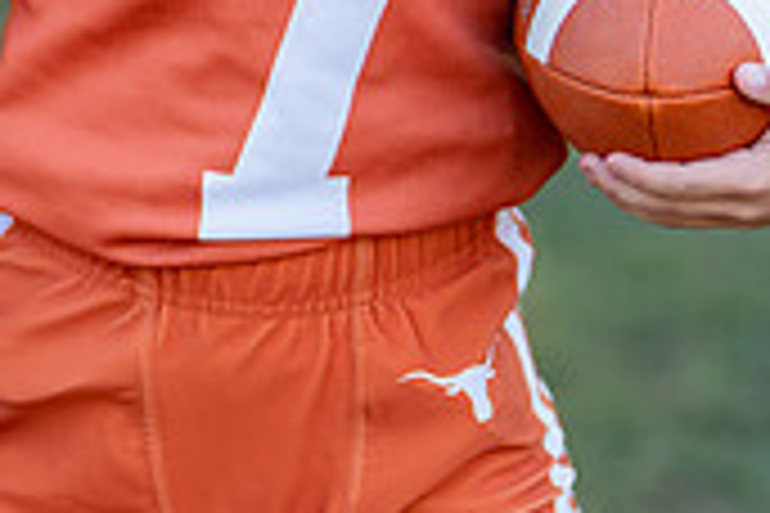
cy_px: -293
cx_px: 261
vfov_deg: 6.7
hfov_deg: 10.2
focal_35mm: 202
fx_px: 4320
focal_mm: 50
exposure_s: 1/1000
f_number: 1.2
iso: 100
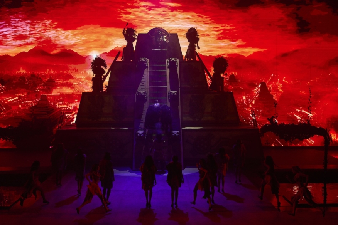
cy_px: 112
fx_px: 357
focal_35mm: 38
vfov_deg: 35.1
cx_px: 166
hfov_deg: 50.7
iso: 1600
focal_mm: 37
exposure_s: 1/400
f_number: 2
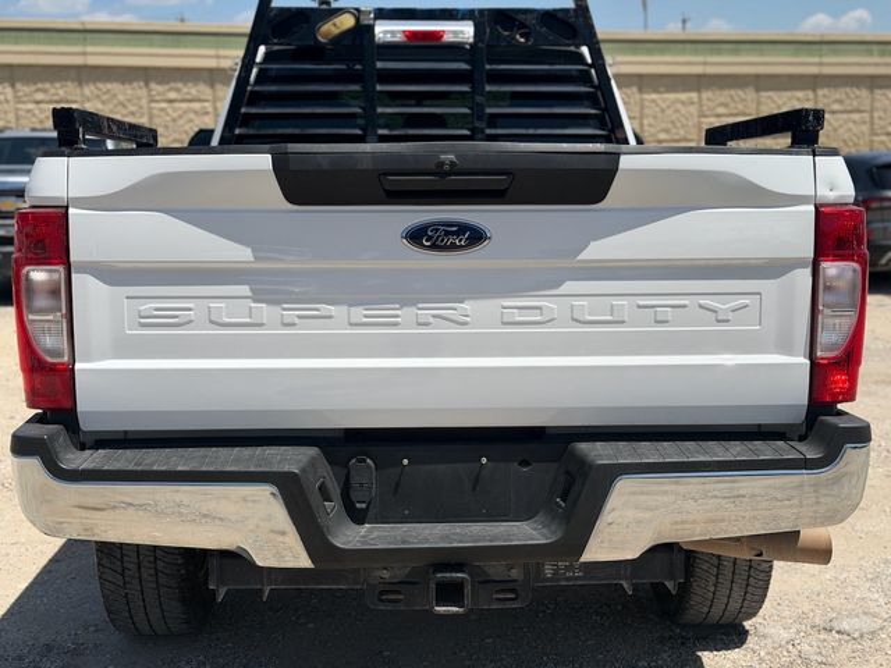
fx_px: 1235
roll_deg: +1.3
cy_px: 334
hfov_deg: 39.7
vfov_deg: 30.3
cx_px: 446
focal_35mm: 48
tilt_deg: -8.4
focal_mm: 6.76
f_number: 1.78
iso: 80
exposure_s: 1/9901
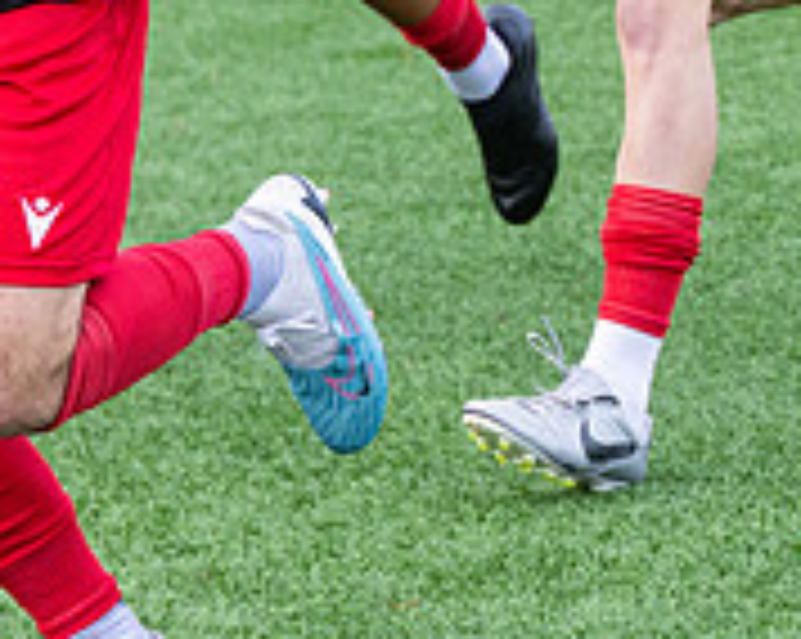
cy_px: -82
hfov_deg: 5.4
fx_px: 8501
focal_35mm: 359
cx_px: 30
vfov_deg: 4.3
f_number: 4
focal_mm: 98
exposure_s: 1/1250
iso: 800
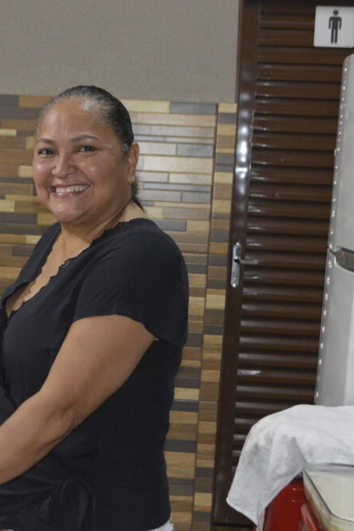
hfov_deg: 18.5
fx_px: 1076
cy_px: 268
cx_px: 59
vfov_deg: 27.7
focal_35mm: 73
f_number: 4.8
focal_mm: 32
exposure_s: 1/60
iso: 2800
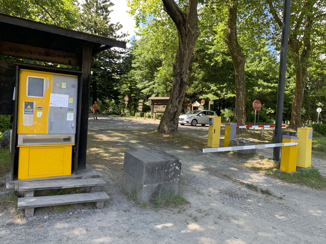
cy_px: 122
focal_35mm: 26
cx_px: 163
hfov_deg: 67.3
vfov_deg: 53.1
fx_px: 245
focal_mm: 4.25
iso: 25
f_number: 1.8
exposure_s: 1/201
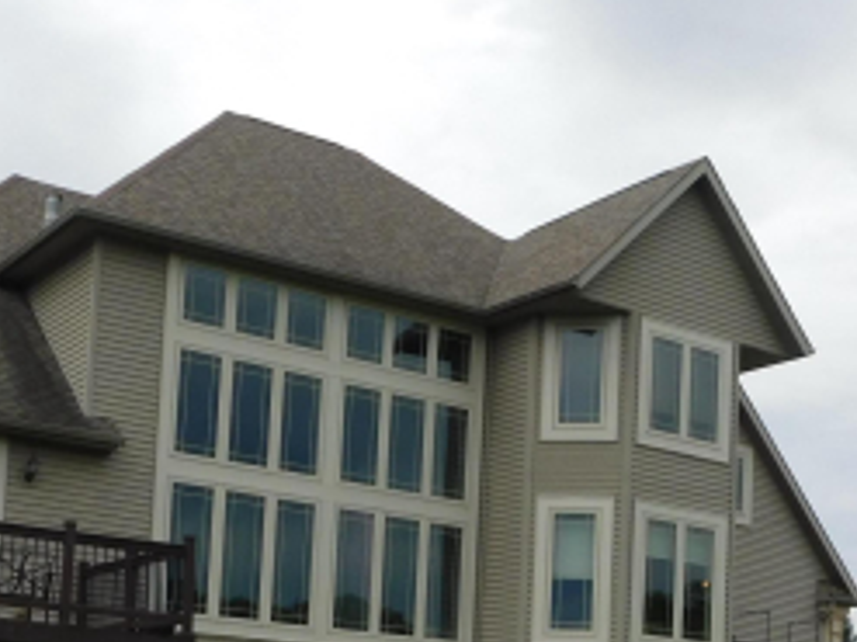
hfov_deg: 31.2
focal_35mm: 62
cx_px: 460
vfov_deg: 22.5
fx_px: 1534
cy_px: 677
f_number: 6
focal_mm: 4
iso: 125
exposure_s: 1/500
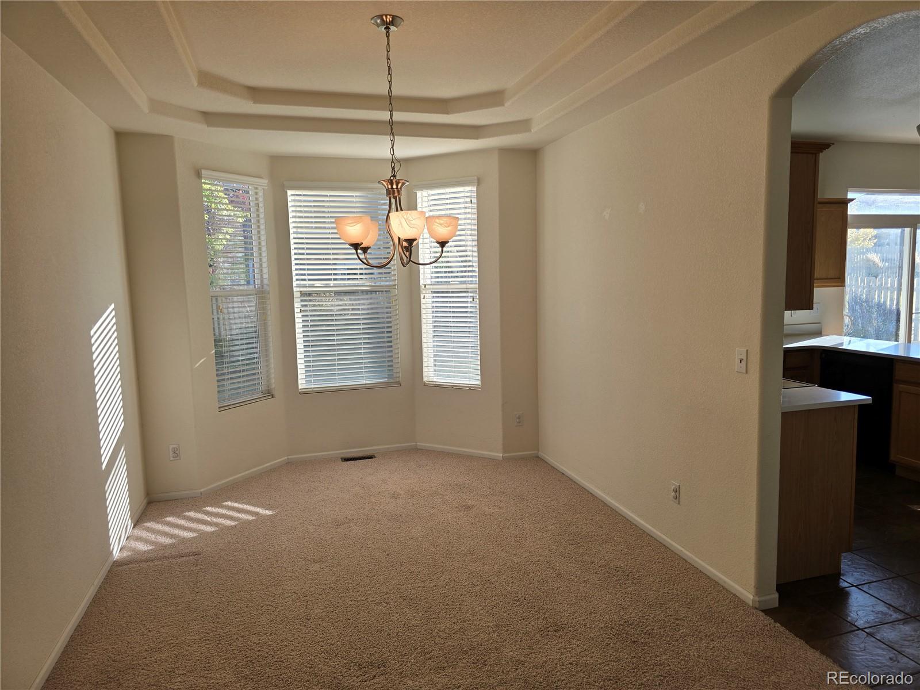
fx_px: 611
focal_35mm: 23
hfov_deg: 73.9
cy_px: 345
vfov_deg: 58.9
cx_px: 460
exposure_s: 1/120
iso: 12
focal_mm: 6.3
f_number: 1.7
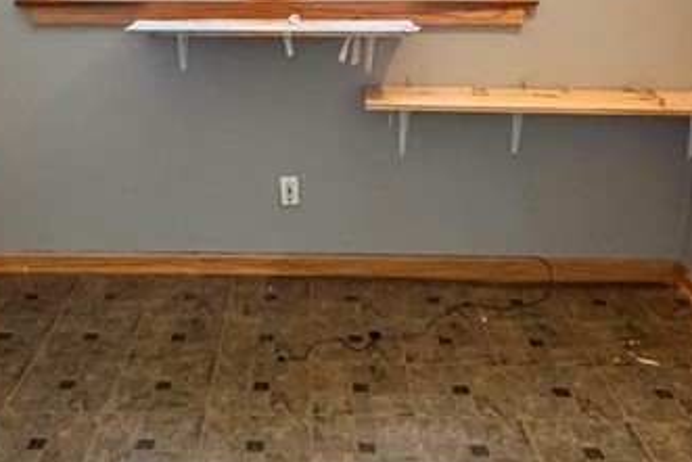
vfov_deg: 29.8
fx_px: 865
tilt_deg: -18.7
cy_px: 182
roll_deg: -0.1
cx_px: 272
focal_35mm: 45
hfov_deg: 43.3
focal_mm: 2.22
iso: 800
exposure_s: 1/60
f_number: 2.2
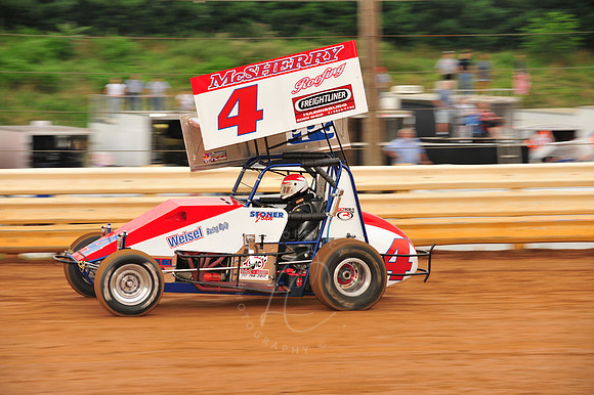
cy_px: 198
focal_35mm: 145
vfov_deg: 9.5
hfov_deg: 14.2
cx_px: 297
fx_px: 2391
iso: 640
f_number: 7.1
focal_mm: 145
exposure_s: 1/320
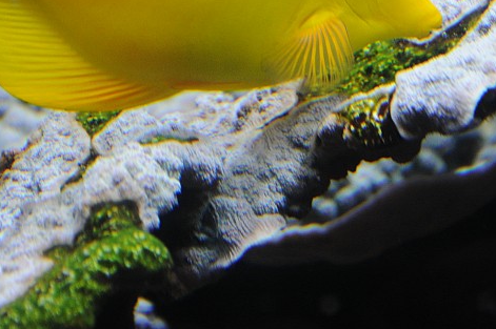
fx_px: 4708
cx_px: 265
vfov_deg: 4.0
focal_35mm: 342
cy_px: -18
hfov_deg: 6.0
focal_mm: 105
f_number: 5.6
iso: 800
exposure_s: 1/250
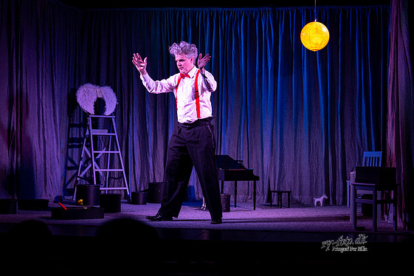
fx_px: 920
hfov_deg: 25.4
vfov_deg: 17.1
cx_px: 224
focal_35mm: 80
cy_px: 125
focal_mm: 70
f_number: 2.8
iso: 800
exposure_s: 1/160
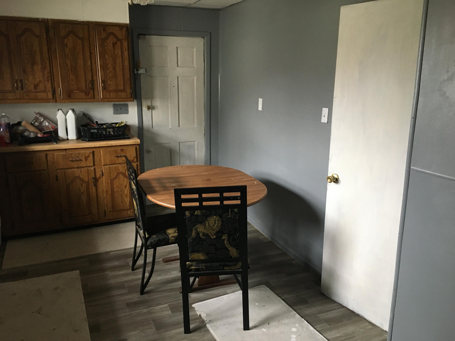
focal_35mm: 29
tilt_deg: -13.1
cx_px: 228
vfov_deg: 48.2
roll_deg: -0.4
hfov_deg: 61.7
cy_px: 170
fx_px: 381
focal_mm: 4.15
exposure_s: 1/24
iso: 200
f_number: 2.2
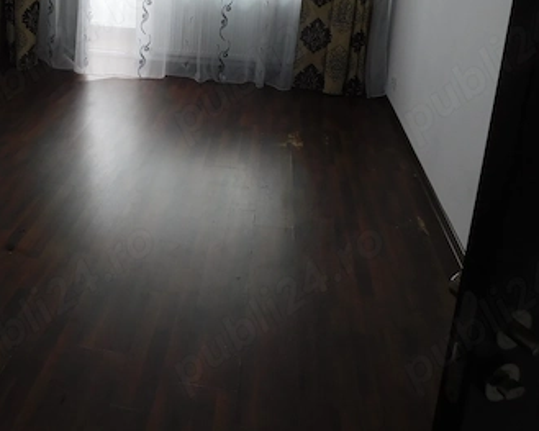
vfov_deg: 35.1
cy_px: 74
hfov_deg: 43.9
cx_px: 162
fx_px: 654
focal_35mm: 41
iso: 125
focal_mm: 4
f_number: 3
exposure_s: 1/30
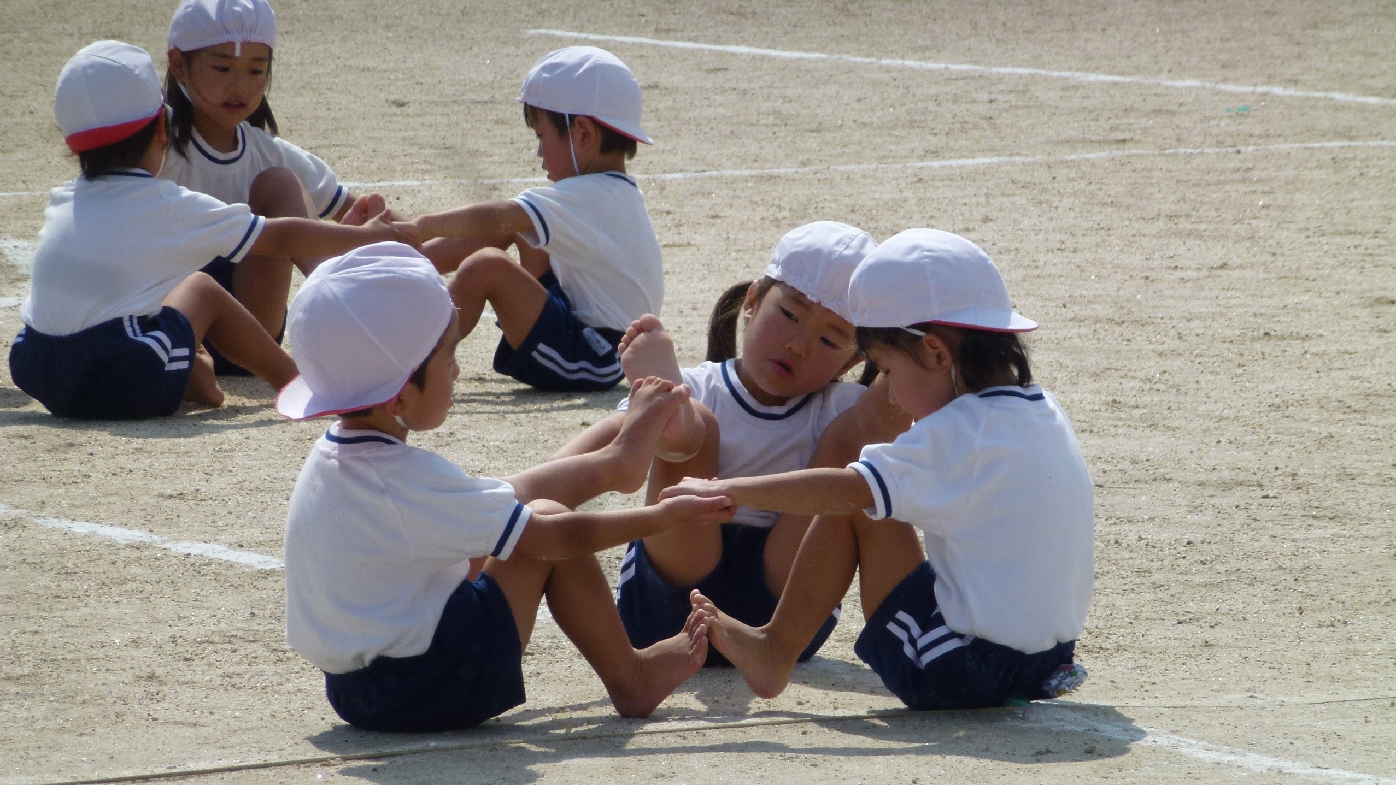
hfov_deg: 6.5
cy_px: 440
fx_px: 12290
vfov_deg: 3.7
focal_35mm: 332
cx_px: 699
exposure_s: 1/1000
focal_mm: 54.5
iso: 100
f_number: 5.7
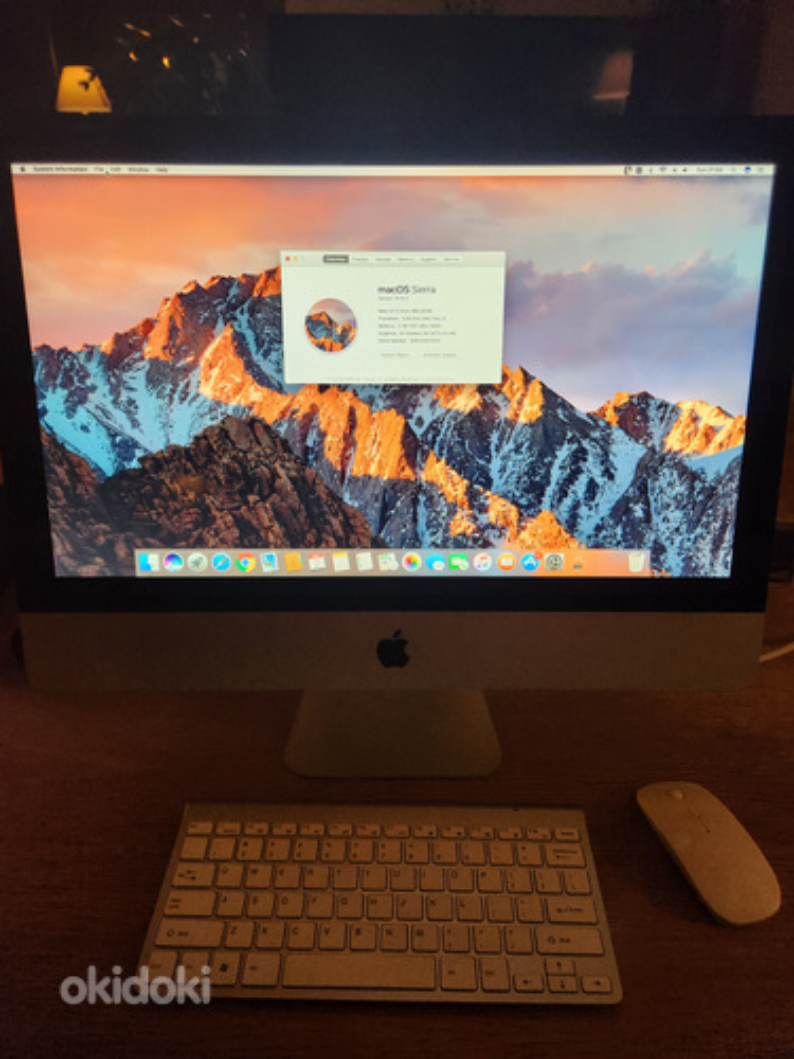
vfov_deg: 73.9
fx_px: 703
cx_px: 397
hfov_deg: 58.9
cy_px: 530
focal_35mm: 23
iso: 200
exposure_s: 1/100
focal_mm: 5.4
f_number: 1.8
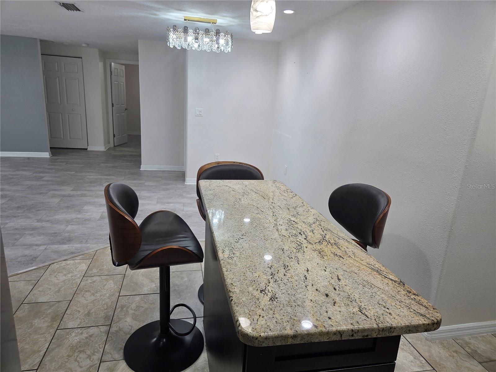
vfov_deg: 58.9
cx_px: 248
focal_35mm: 23
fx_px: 330
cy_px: 186
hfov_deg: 73.9
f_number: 1.8
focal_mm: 5.4
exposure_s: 1/120
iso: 100
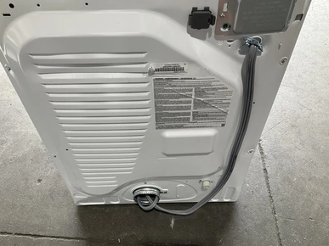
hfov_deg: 60.0
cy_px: 121
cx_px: 162
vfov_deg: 46.8
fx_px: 285
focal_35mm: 30
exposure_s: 1/122
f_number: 1.8
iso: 40
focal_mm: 3
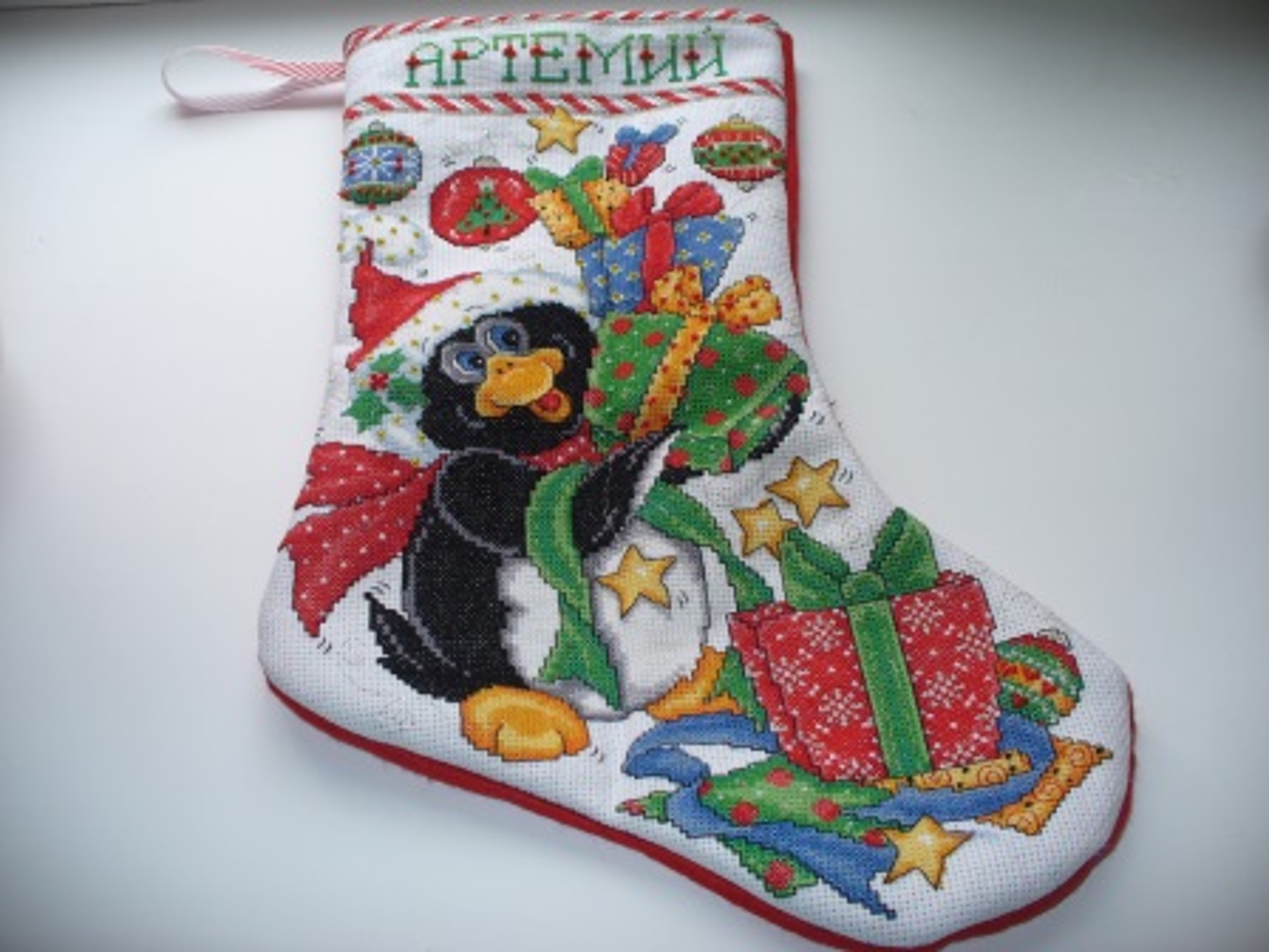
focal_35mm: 37
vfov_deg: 38.7
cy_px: 476
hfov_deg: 50.1
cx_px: 634
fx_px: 1356
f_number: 2.8
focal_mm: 6.1
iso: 64
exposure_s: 1/60
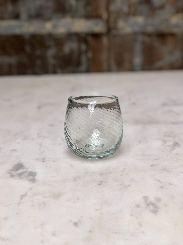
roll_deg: +1.1
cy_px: 122
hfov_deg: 25.7
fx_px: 402
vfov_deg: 33.8
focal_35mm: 57
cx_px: 92
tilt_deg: -17.4
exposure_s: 1/30
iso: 50
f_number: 2.8
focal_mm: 6.6
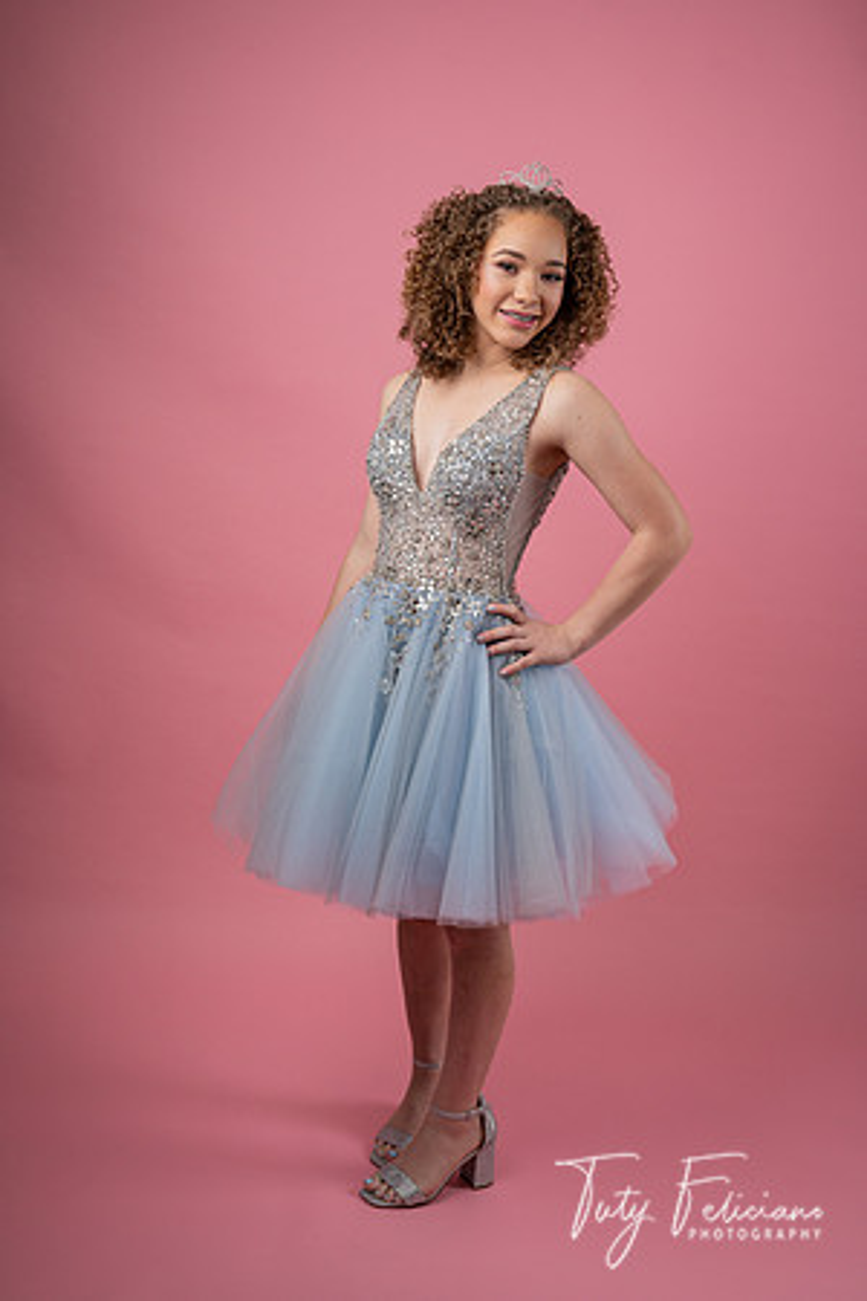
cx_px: 434
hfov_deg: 30.5
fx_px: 1589
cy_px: 650
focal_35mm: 44
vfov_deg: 44.5
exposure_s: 1/160
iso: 125
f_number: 6.3
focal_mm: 44
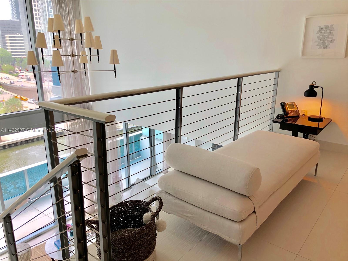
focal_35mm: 28
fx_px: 281
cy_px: 130
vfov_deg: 49.7
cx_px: 174
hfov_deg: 63.4
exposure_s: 1/120
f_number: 1.8
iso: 32
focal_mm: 4
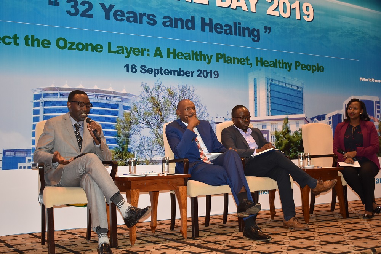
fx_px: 492
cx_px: 190
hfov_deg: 42.3
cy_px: 127
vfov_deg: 29.0
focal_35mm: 46
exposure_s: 1/60
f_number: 4.2
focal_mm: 31
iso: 800
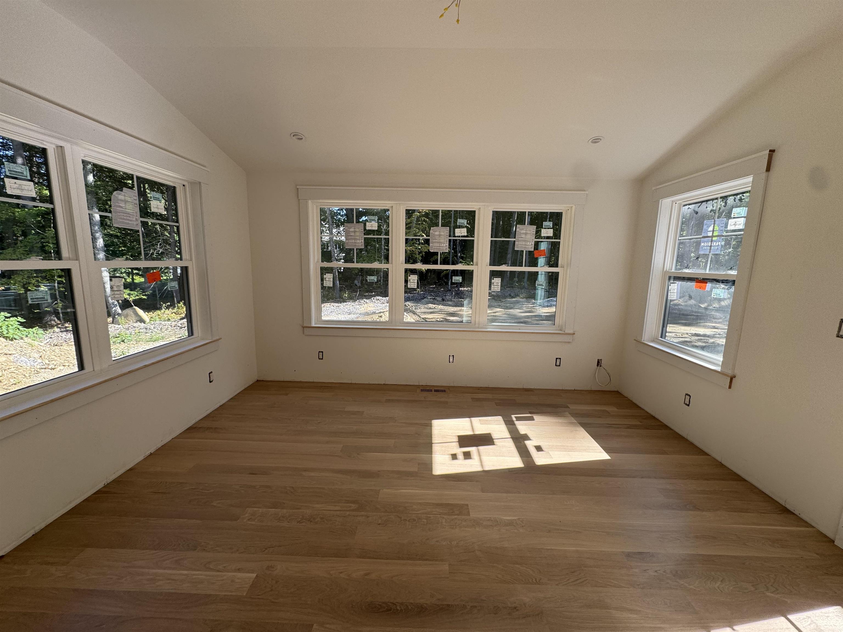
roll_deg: -1.2
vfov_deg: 85.7
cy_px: 316
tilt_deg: -9.7
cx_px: 422
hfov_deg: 102.1
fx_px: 341
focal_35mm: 14
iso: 40
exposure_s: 1/229
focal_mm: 2.22
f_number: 2.2
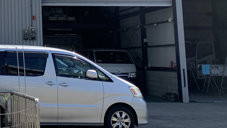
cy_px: -26
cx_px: -48
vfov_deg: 13.8
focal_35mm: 85
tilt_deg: +9.9
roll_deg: -1.3
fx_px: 512
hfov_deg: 22.9
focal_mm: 4.25
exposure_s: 1/1136
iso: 25
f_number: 1.8
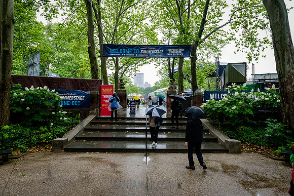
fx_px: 199
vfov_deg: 52.4
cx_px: 147
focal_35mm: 24
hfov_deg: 72.9
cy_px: 98
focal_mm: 24
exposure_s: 1/800
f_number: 4.5
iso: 2000
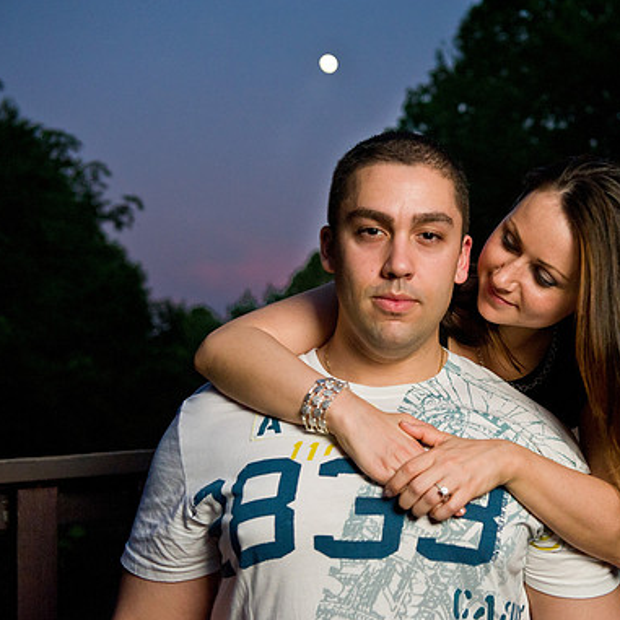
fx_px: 1256
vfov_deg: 27.7
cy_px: 311
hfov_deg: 27.5
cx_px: 425
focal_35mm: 62
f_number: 4
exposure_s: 1/500
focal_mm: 48
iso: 1600
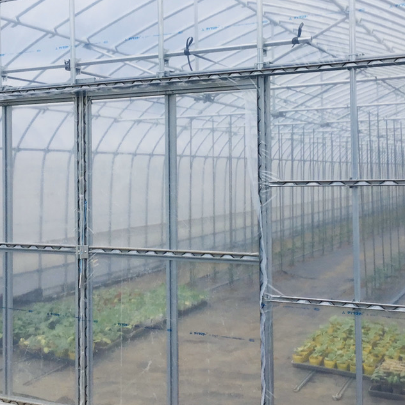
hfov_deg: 32.8
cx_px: 199
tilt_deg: +1.0
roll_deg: +1.8
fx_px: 688
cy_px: 167
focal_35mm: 52
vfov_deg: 32.7
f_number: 2.4
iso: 25
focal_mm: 3.3
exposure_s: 1/1508
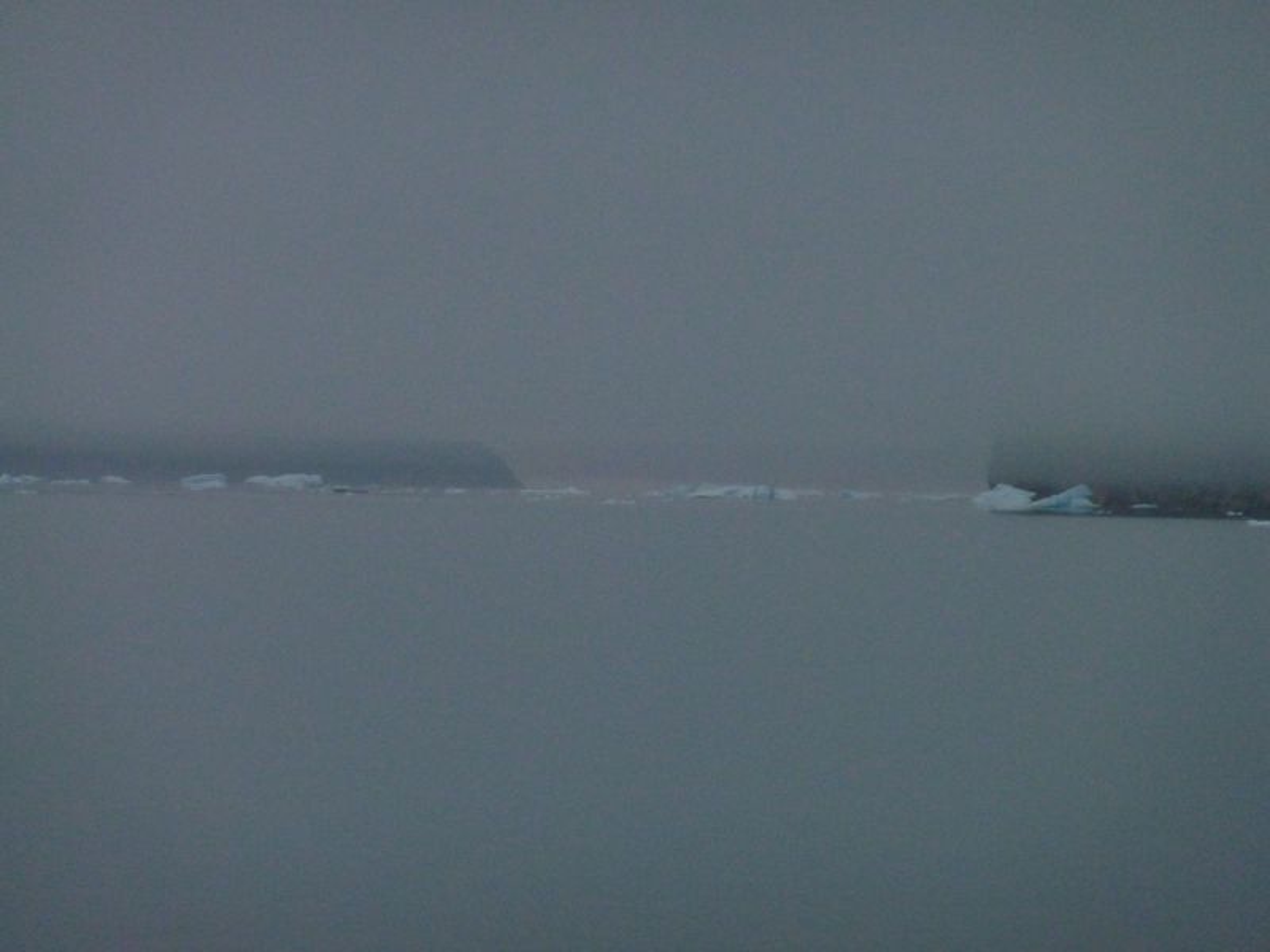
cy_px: 476
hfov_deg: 6.6
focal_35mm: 300
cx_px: 635
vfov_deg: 5.0
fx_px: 11006
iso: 400
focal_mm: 49.2
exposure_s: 1/125
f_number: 4.9
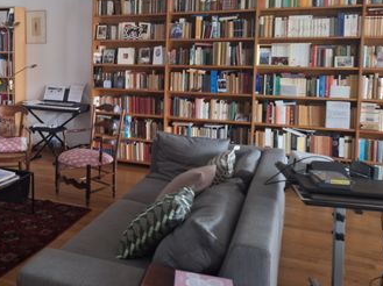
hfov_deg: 41.3
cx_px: 38
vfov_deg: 33.8
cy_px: 83
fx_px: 464
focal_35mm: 42
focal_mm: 5.54
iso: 400
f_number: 1.8
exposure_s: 1/20
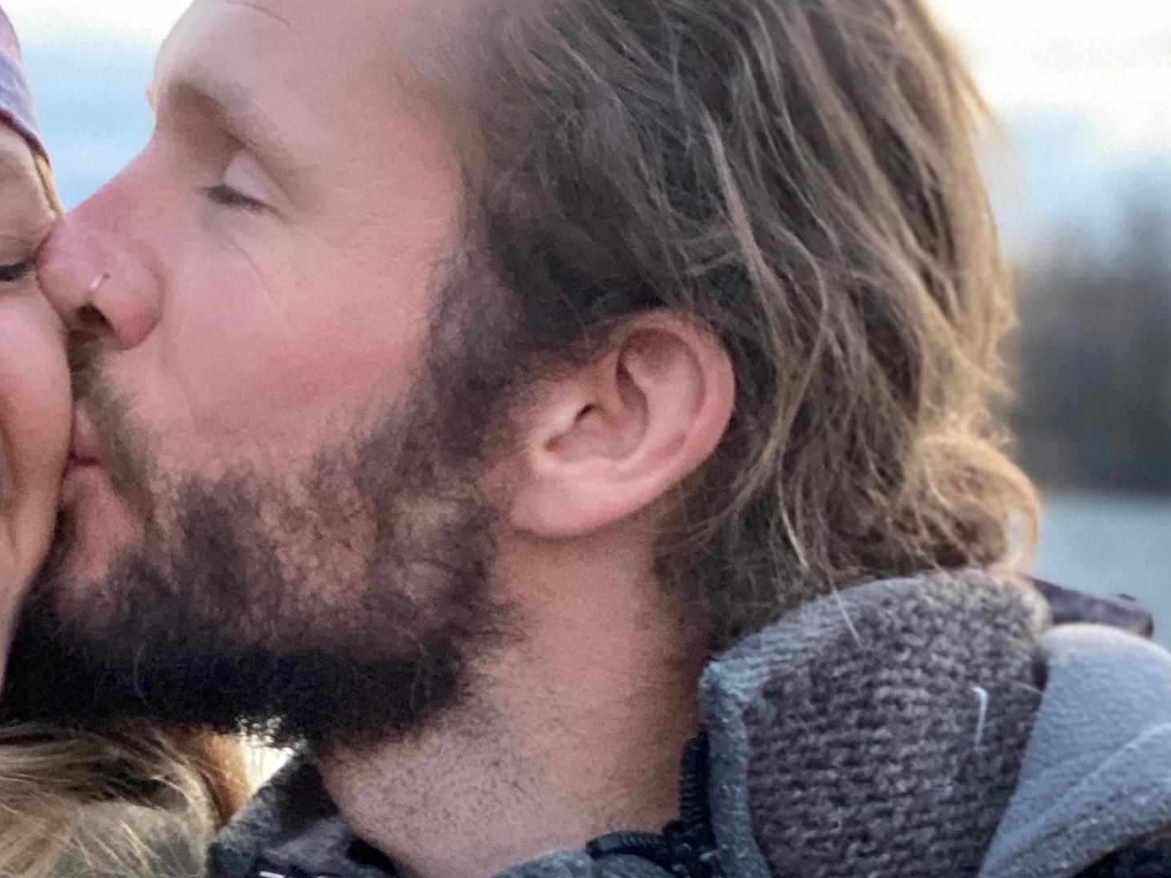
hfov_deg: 30.1
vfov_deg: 22.6
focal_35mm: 64
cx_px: 404
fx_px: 2165
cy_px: 706
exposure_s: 1/34
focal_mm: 2.71
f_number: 2.2
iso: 400
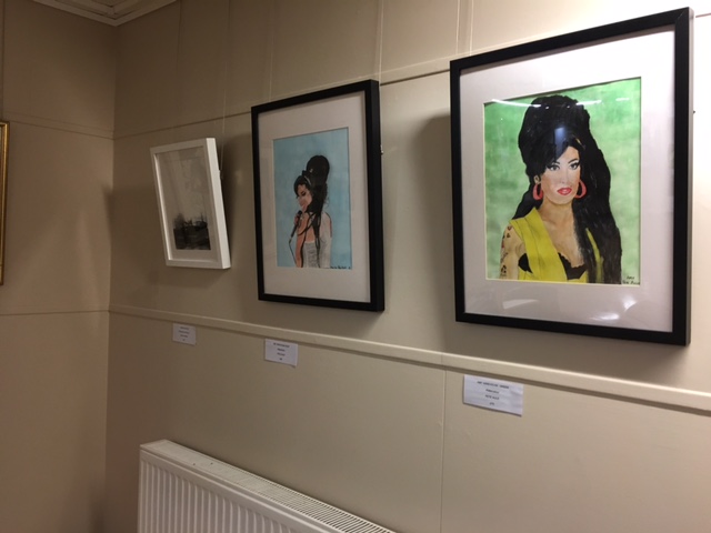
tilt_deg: -0.3
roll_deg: -1.8
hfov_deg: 61.7
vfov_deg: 48.2
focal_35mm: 29
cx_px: 356
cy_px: 266
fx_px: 596
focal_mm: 4.15
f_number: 2.2
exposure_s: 1/33
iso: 125
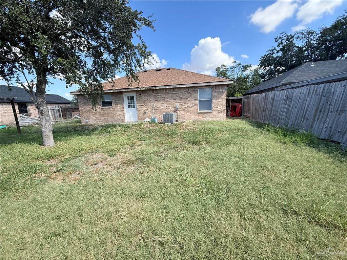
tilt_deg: -9.1
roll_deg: +2.0
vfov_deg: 85.7
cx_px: 174
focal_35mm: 14
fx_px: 140
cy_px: 130
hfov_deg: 102.1
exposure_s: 1/928
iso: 64
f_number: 2.2
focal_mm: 2.22
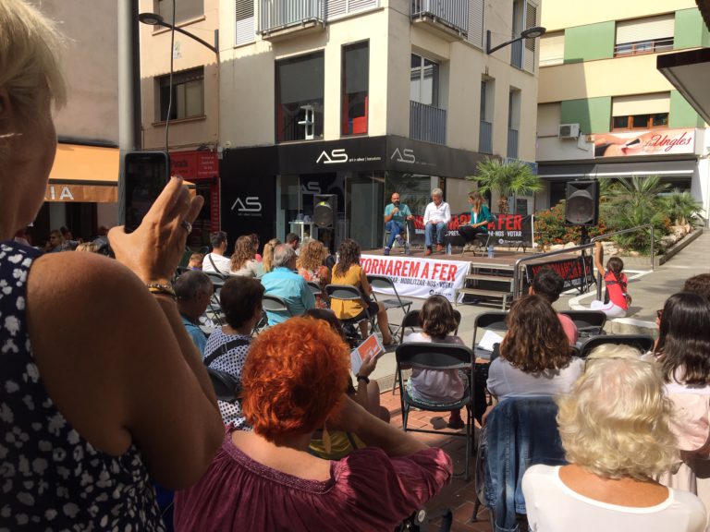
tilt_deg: -5.0
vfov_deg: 48.2
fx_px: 595
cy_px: 266
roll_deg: -1.0
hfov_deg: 61.7
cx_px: 355
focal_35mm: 29
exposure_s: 1/1508
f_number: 2.2
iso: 25
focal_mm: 4.15
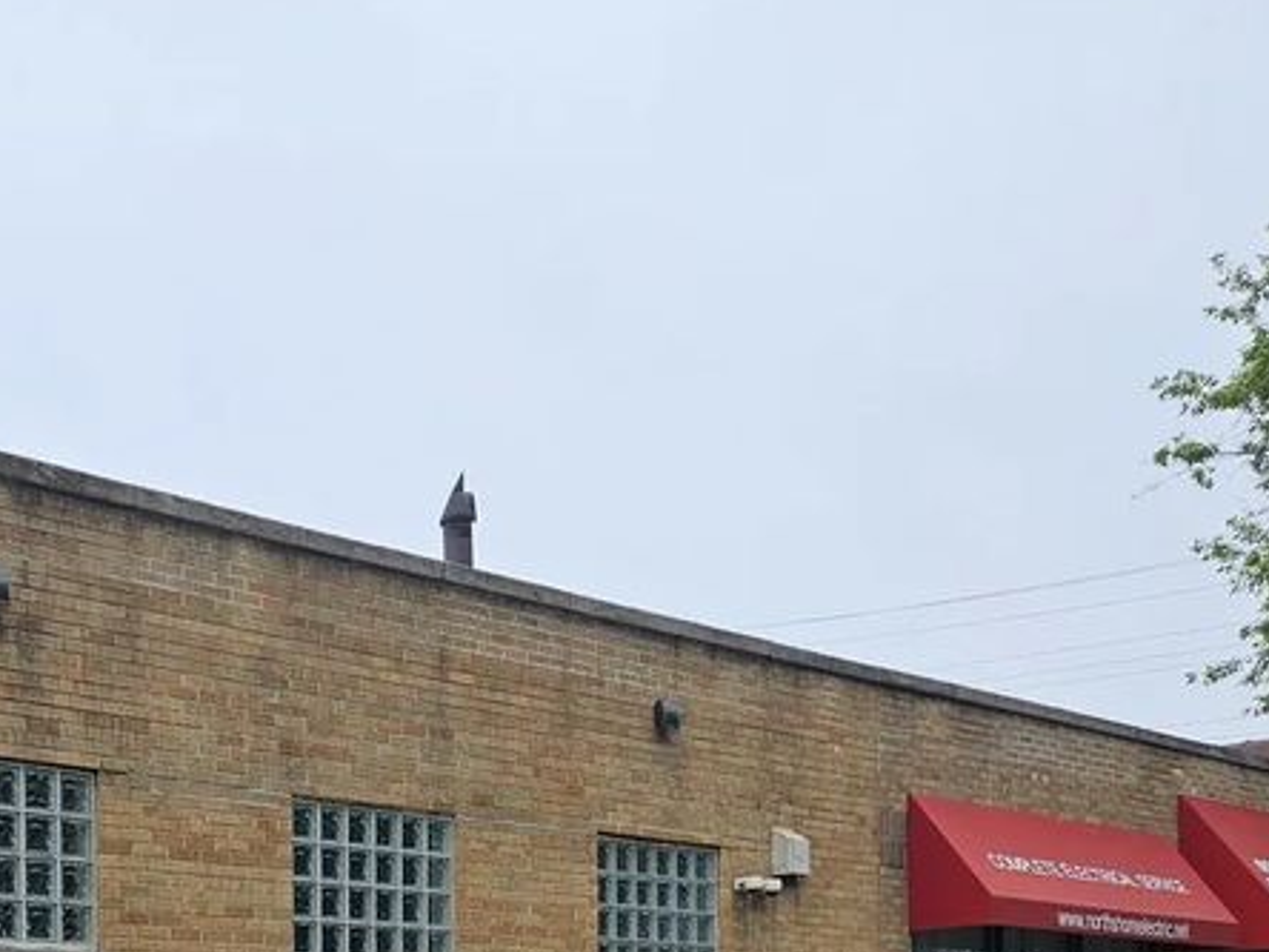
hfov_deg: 34.9
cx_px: 240
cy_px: 1063
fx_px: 1943
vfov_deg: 25.4
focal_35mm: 53
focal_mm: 5.4
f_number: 1.8
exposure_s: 1/2586
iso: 25
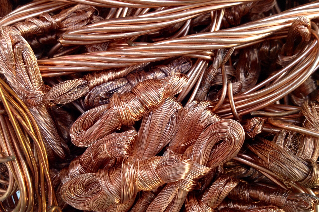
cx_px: 157
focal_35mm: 37
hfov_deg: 51.9
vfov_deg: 35.9
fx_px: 328
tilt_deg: -82.8
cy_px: 117
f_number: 2.4
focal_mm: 4.28
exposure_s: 1/60
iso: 64
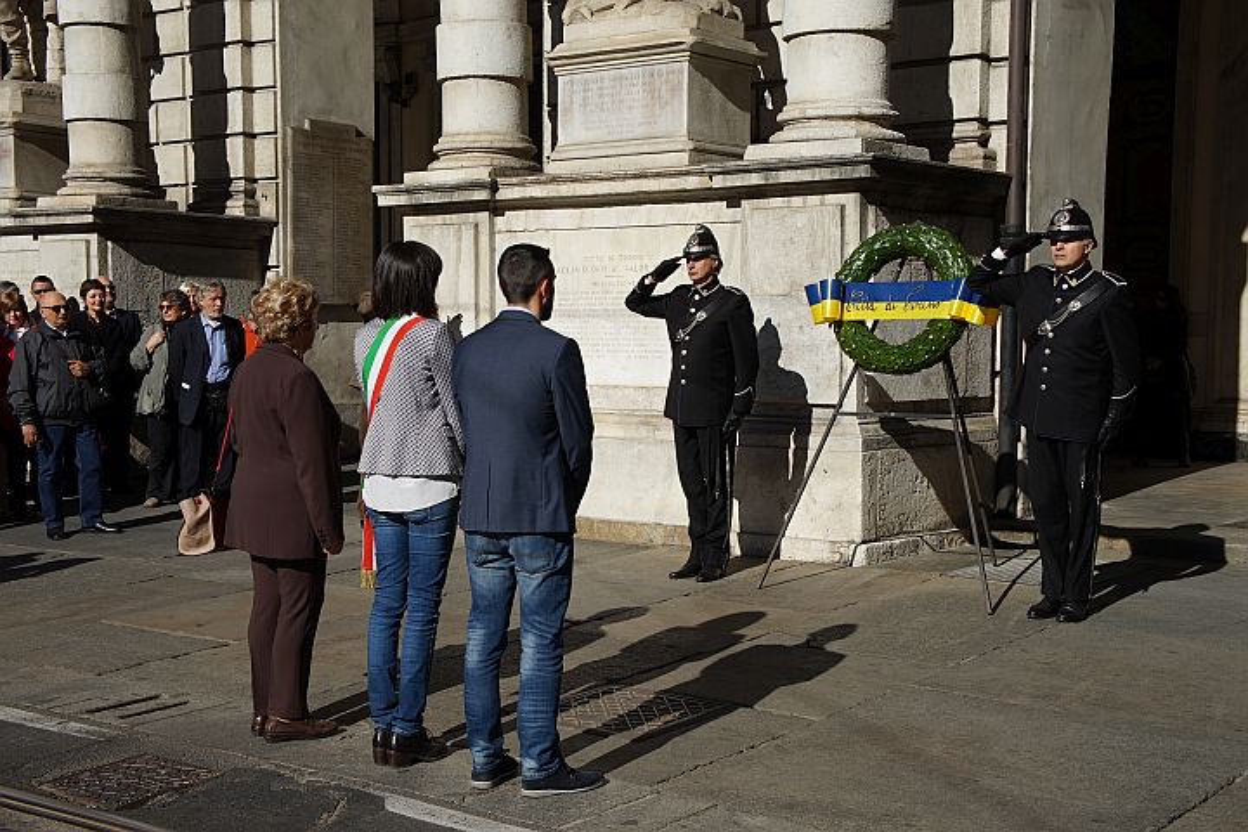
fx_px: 1664
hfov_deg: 41.1
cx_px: 624
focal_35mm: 48
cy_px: 416
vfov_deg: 28.1
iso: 100
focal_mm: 32
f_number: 11
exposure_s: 1/250
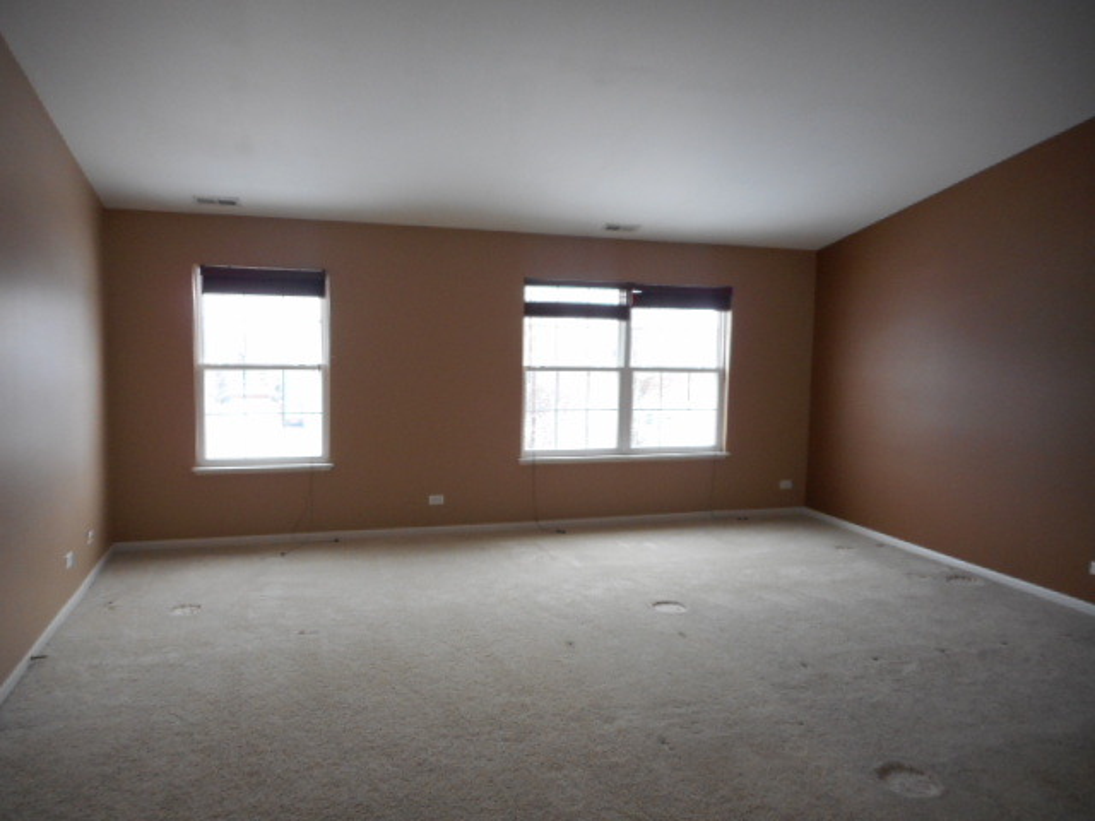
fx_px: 791
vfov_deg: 54.9
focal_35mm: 25
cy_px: 410
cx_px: 548
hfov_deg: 69.4
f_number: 3.7
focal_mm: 4.5
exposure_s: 1/30
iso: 160
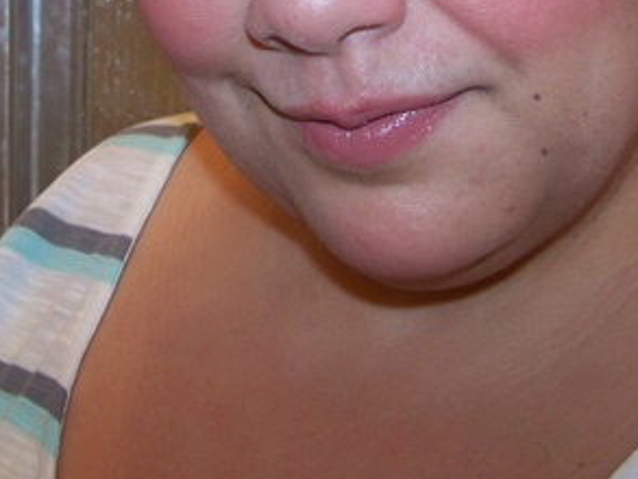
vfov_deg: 18.2
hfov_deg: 24.7
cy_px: 0
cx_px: 348
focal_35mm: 79
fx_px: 1457
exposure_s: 1/60
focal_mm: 6.3
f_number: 2.8
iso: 80
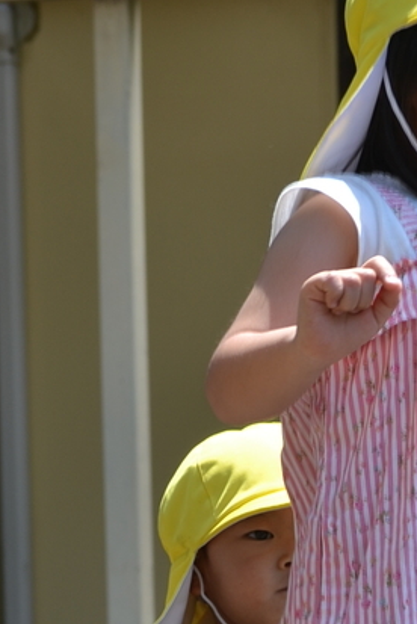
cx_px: 455
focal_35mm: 239
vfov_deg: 8.5
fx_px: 4153
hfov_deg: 5.7
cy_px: 668
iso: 100
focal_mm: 55
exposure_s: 1/160
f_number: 6.3
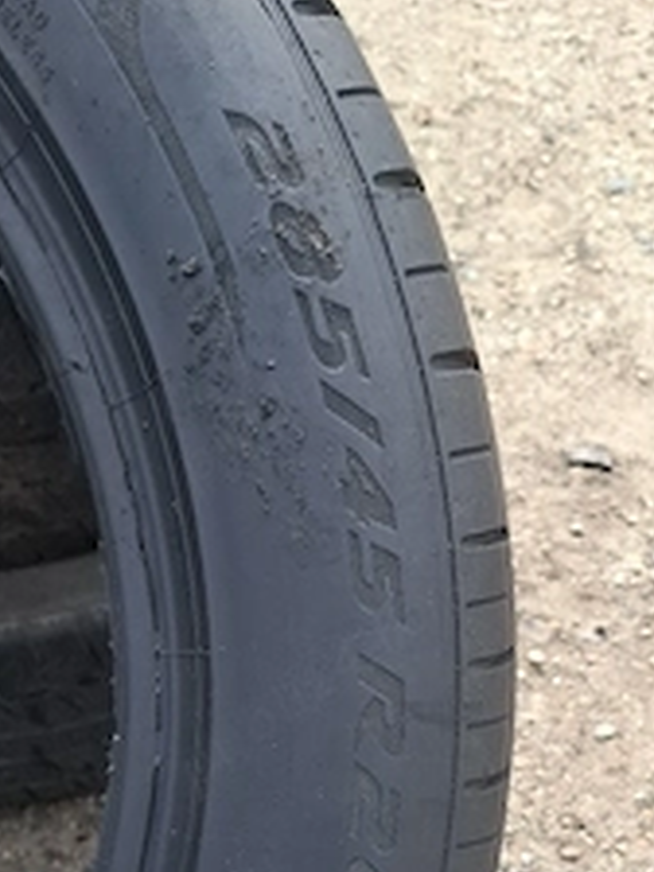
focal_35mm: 41
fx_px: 1033
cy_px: 740
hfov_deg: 35.1
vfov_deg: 42.9
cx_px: 382
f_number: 1.8
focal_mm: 5.54
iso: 50
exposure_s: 1/526
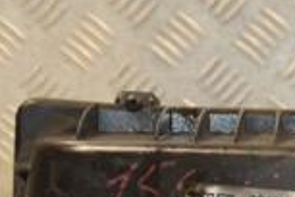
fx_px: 1926
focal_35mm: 235
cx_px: 422
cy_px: 178
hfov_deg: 8.6
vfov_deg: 5.8
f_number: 5
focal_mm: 40
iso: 800
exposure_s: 1/200
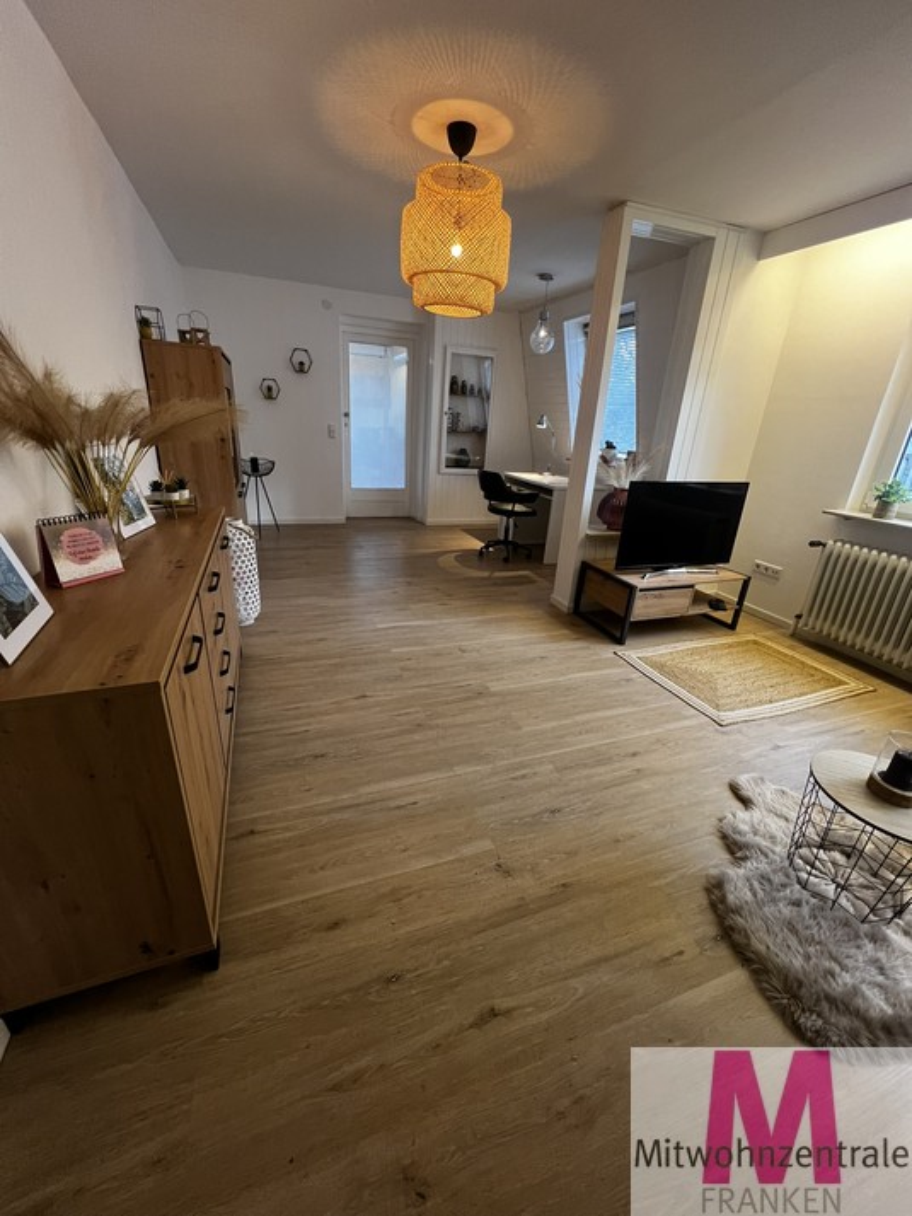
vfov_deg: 106.2
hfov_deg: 89.9
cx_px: 456
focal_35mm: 13
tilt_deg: -21.0
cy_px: 608
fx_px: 457
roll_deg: -3.8
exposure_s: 1/50
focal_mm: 1.57
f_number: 1.8
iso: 160
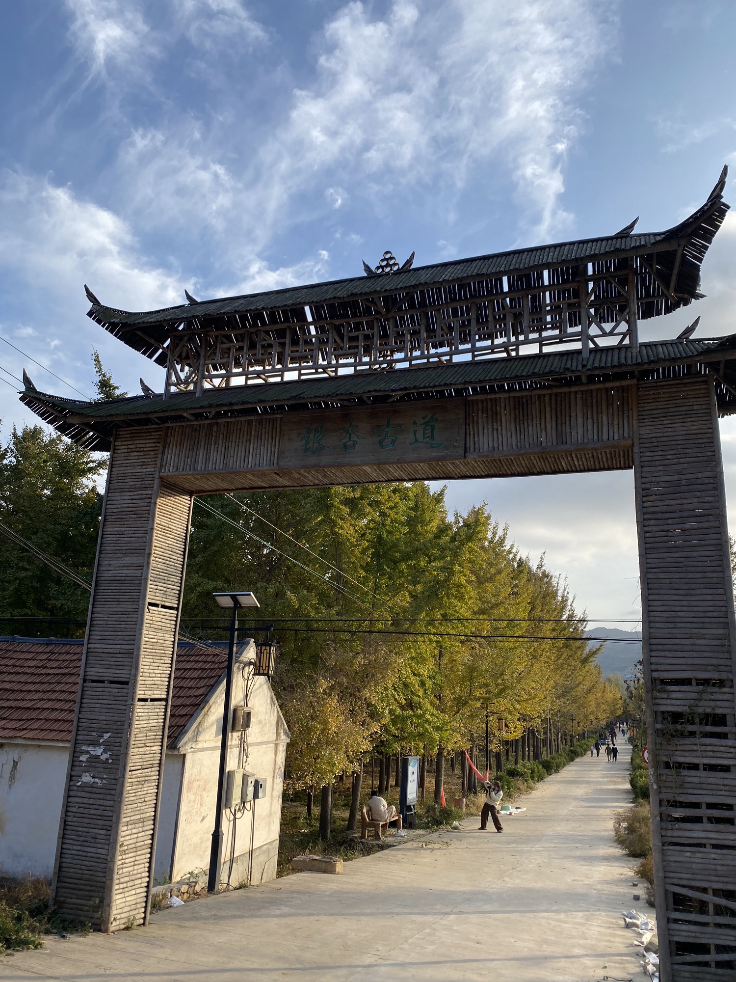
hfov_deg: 53.1
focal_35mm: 26
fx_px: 737
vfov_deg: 67.3
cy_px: 491
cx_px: 368
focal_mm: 4.25
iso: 32
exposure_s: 1/1543
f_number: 1.8
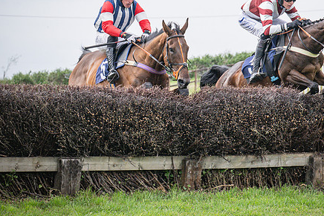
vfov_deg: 7.2
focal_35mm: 191
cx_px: 198
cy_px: 56
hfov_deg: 10.8
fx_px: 1719
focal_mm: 70
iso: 400
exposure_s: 1/1600
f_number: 4.5
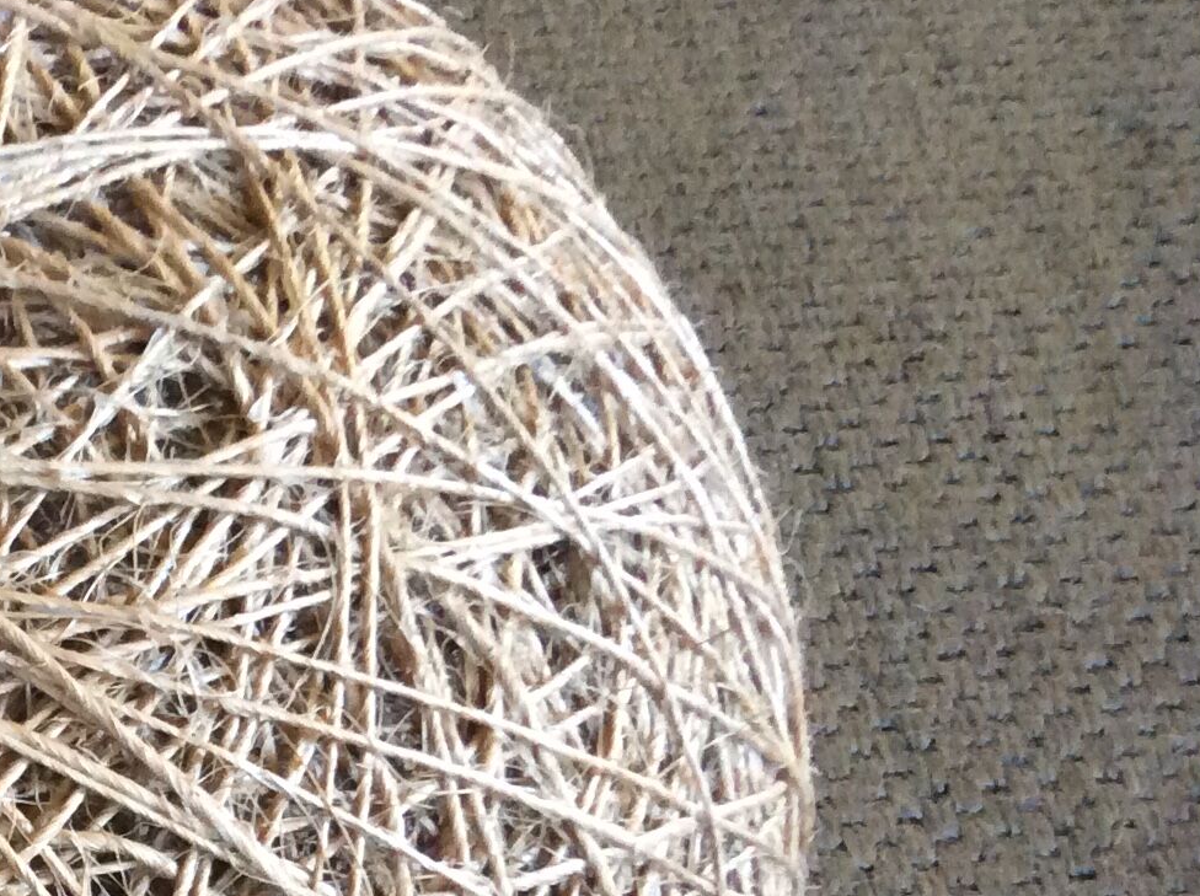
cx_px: -381
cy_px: 965
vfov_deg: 16.8
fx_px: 2942
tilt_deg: -66.4
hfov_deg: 20.9
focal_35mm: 85
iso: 125
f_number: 2.4
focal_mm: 3.3
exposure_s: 1/25
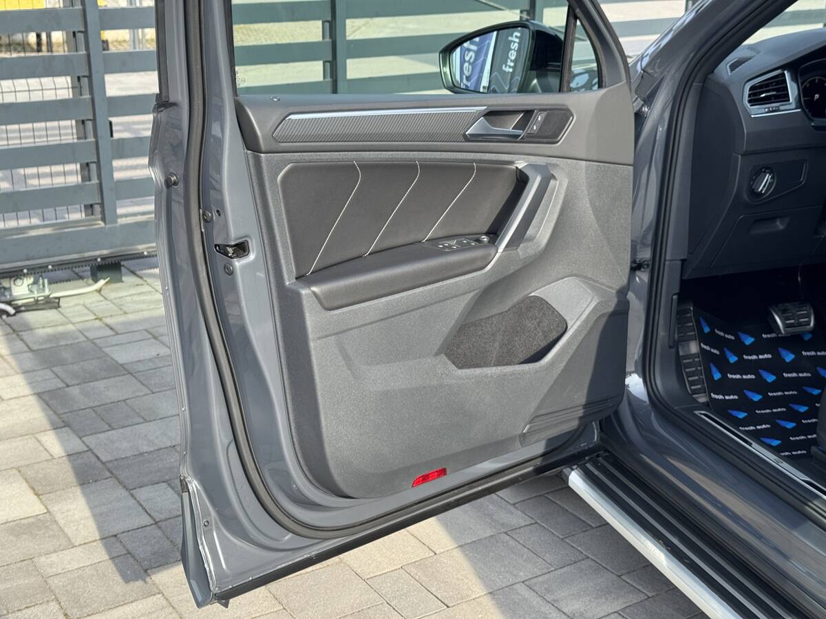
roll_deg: -0.6
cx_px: 413
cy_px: 310
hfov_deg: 39.7
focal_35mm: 48
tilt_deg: -19.3
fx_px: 1145
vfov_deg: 30.3
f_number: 1.78
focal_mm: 6.76
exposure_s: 1/913
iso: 64
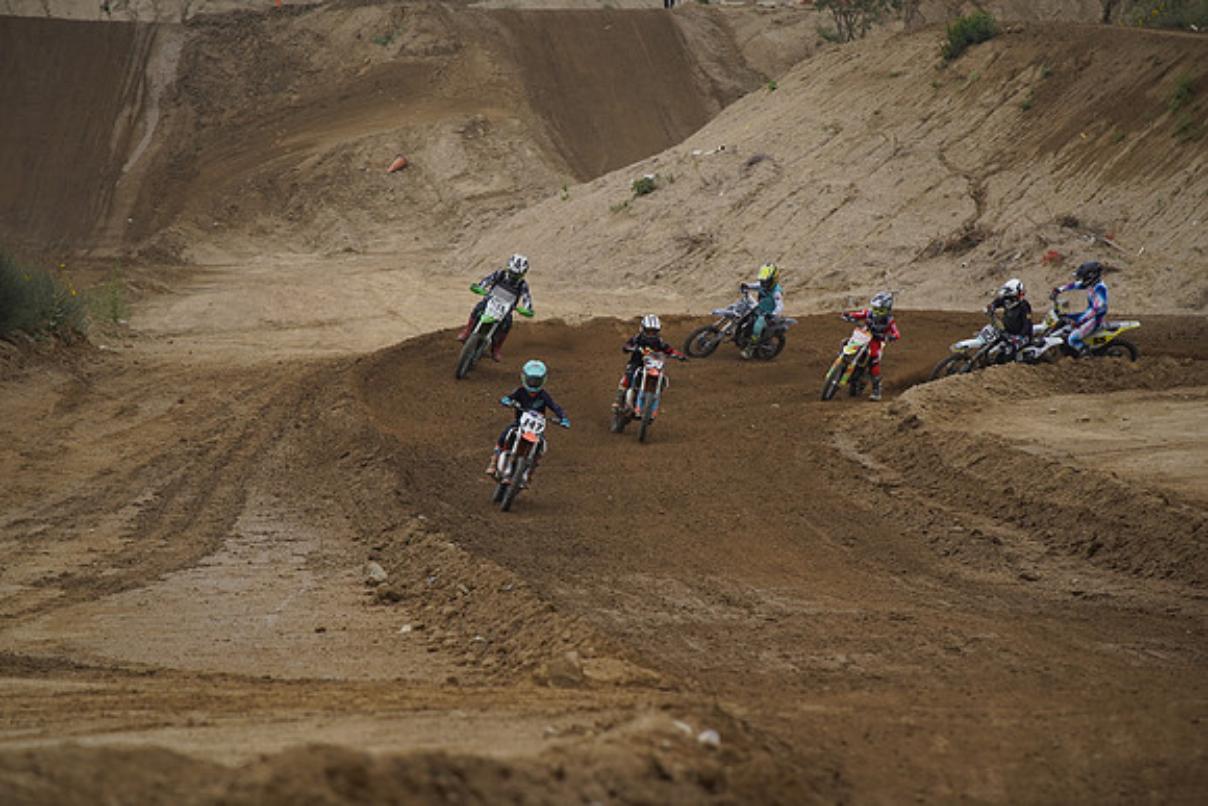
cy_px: 403
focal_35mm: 200
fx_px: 6712
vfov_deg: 6.9
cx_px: 604
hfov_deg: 10.3
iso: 320
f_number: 4
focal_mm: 200
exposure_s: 1/1000
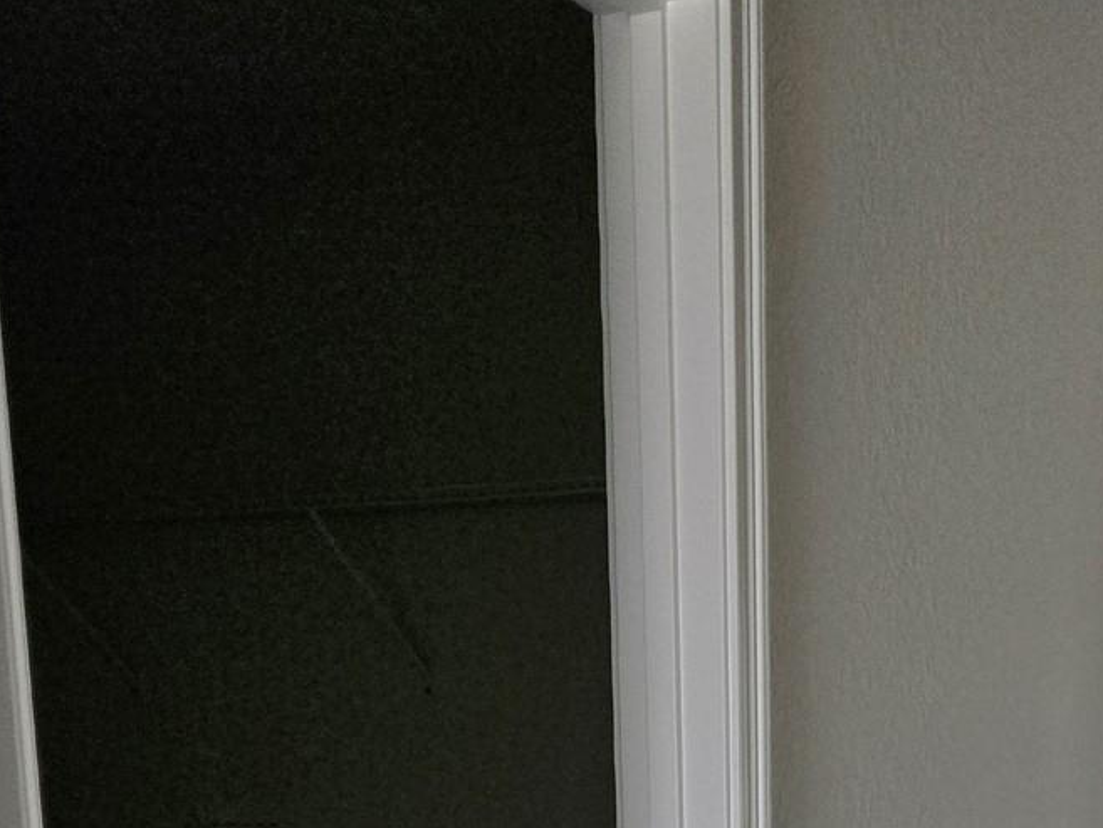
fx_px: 1785
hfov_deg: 33.6
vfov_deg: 24.0
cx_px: 844
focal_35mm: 56
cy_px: 966
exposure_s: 1/180
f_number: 1.8
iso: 200
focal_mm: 5.4
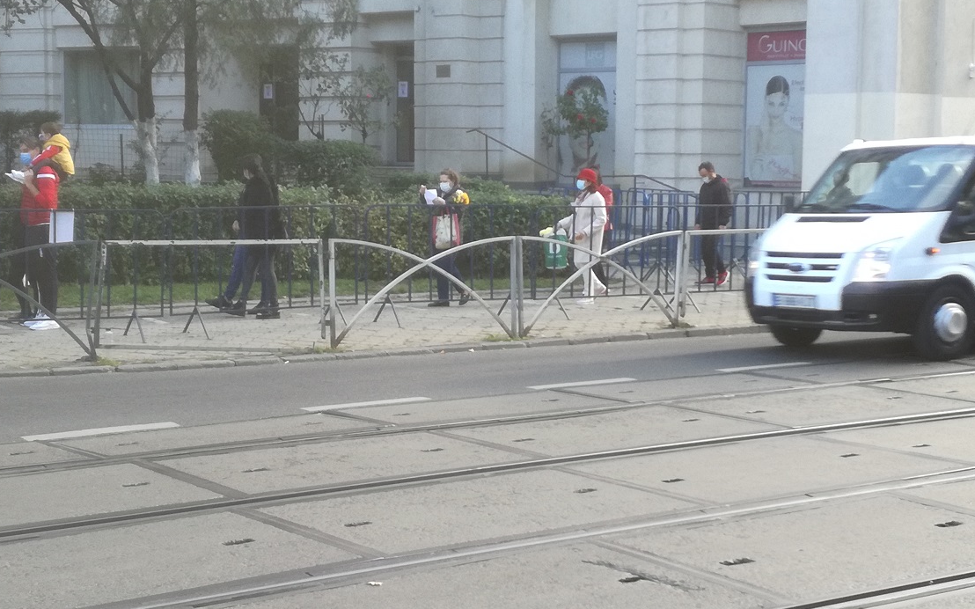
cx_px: 458
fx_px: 1647
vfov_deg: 20.9
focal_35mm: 62
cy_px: 288
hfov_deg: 33.0
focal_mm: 3.79
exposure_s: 1/100
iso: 50
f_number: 2
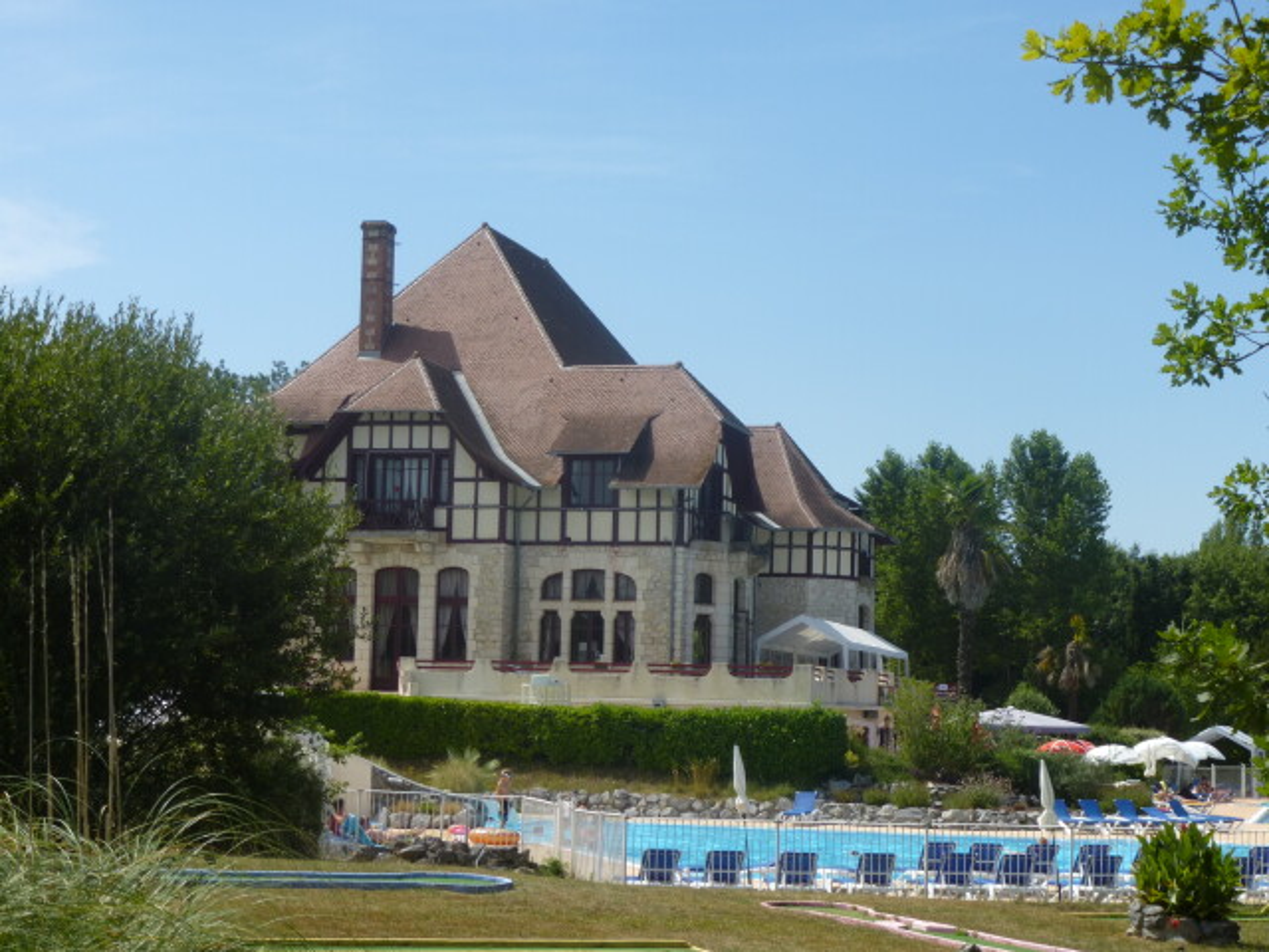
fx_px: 2383
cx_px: 634
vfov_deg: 22.6
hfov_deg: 29.8
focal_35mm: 65
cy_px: 476
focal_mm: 11.7
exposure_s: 1/640
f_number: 4.6
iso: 100
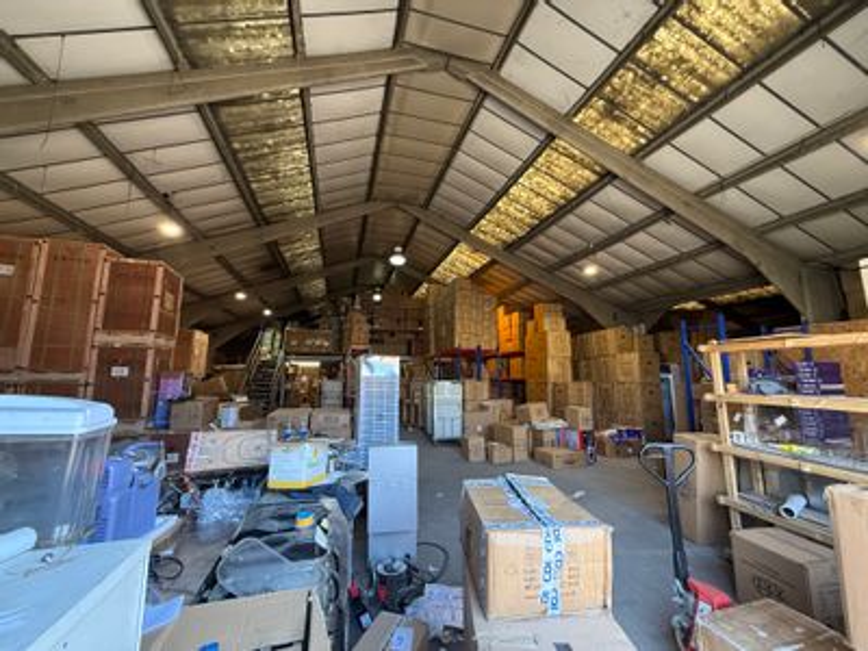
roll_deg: -0.2
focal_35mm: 14
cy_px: 326
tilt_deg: +8.1
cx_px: 434
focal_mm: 2.22
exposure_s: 1/98
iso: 320
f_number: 2.2
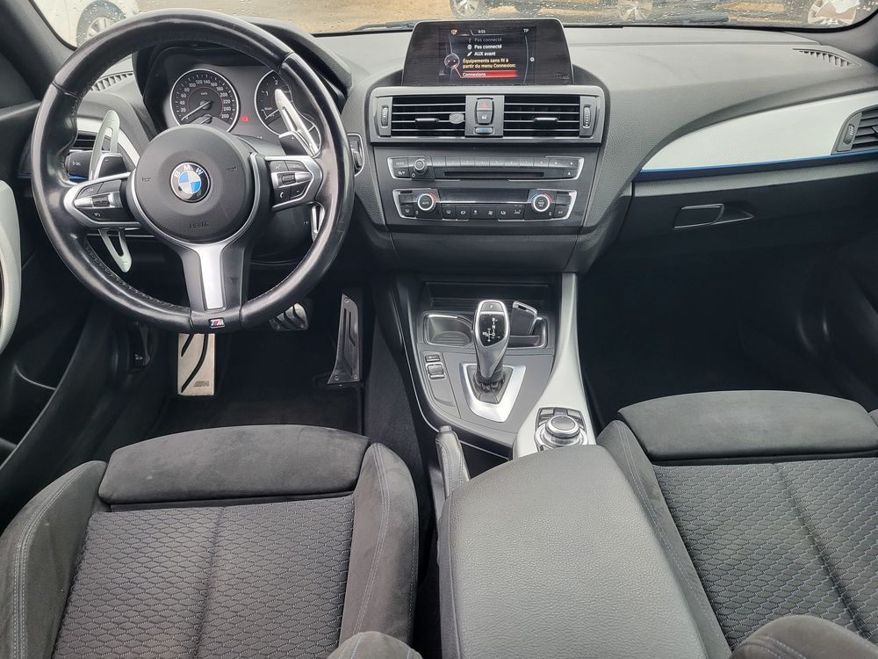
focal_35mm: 26
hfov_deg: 67.3
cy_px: 330
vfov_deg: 53.1
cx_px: 439
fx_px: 659
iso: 320
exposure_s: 1/50
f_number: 1.8
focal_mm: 5.4
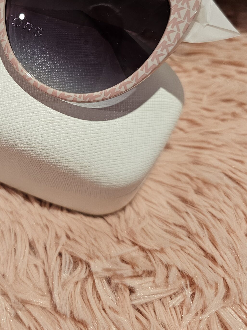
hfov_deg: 32.3
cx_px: 35
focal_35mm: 43
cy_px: 87
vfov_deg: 42.6
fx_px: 409
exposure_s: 1/120
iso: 320
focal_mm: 6.3
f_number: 1.7
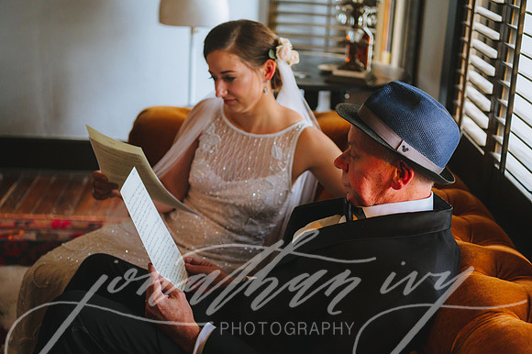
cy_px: 177
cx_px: 266
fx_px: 886
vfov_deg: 22.6
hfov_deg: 33.4
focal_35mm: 60
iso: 6400
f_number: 2.8
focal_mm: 60
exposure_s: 1/500
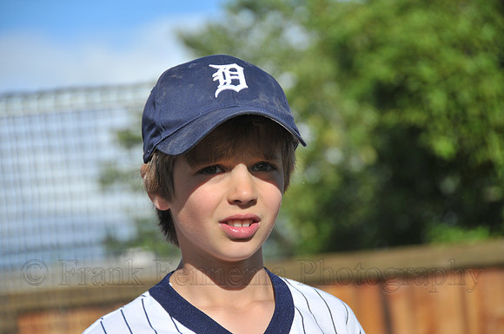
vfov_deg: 8.1
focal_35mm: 168
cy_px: 167
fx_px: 2349
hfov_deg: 12.2
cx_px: 252
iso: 200
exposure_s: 1/1000
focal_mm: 112
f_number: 5.3
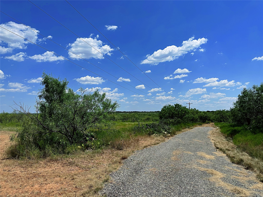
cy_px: 98
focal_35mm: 24
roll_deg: +0.9
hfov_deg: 71.6
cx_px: 132
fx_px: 182
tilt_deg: +4.8
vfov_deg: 56.8
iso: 80
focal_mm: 6.86
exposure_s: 1/8929
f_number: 1.78
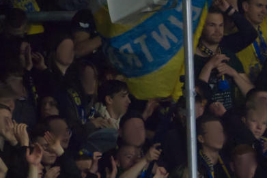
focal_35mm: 1842
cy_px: 261
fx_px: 13666
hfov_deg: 1.1
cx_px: 382
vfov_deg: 0.7
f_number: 5.6
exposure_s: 1/200
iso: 1600
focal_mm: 220
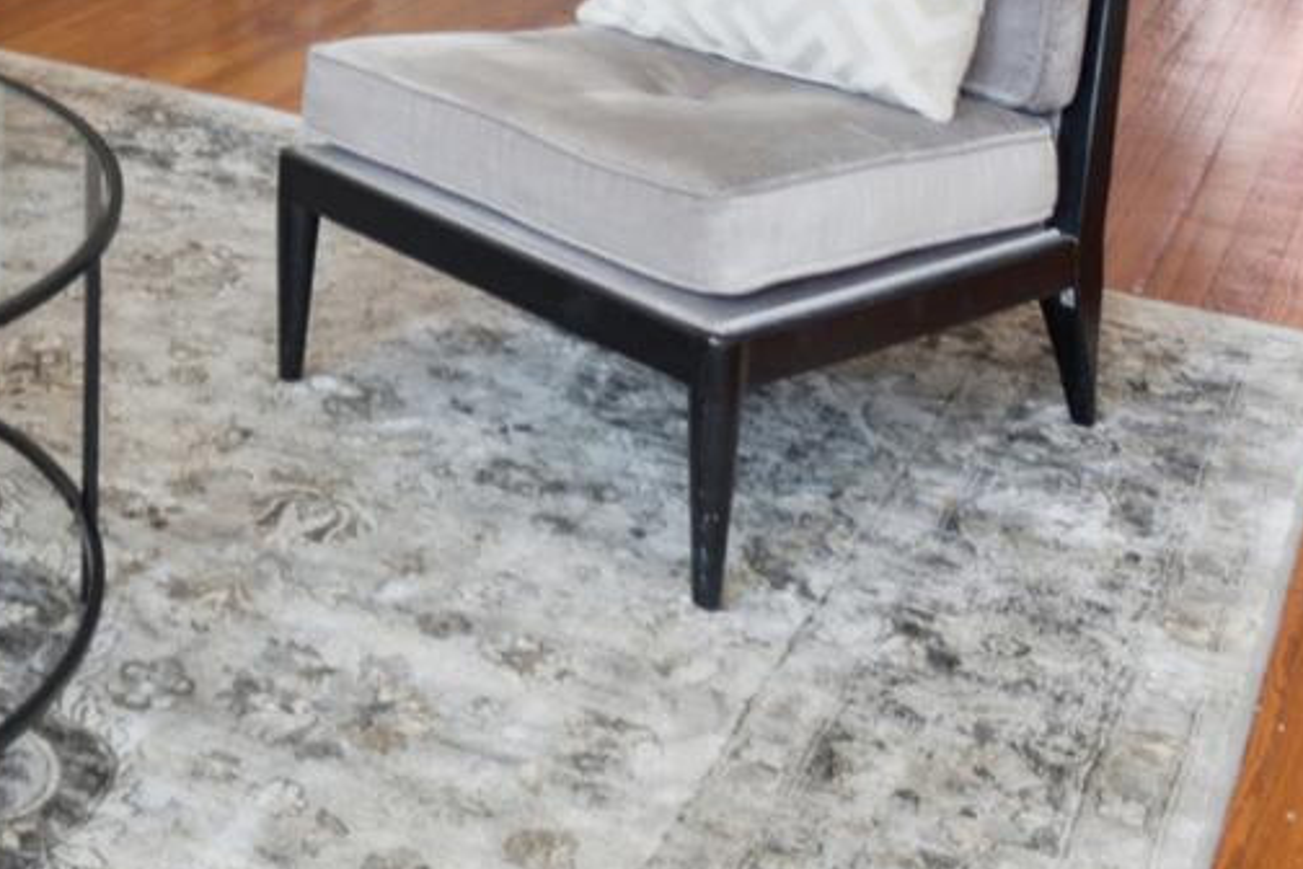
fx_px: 2208
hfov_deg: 30.0
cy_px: -666
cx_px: -78
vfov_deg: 18.0
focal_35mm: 61
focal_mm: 10
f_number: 8
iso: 200
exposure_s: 1/13
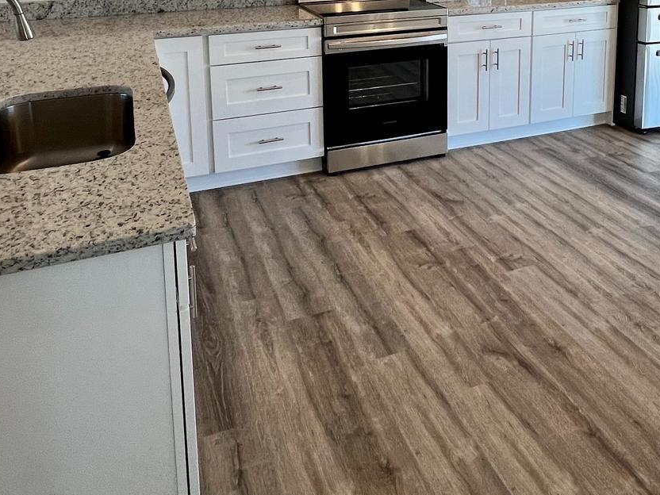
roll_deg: -0.2
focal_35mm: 32
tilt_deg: -8.7
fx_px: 610
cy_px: 12
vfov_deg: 39.5
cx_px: 409
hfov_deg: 56.2
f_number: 1.8
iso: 100
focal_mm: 1.57
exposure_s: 1/120
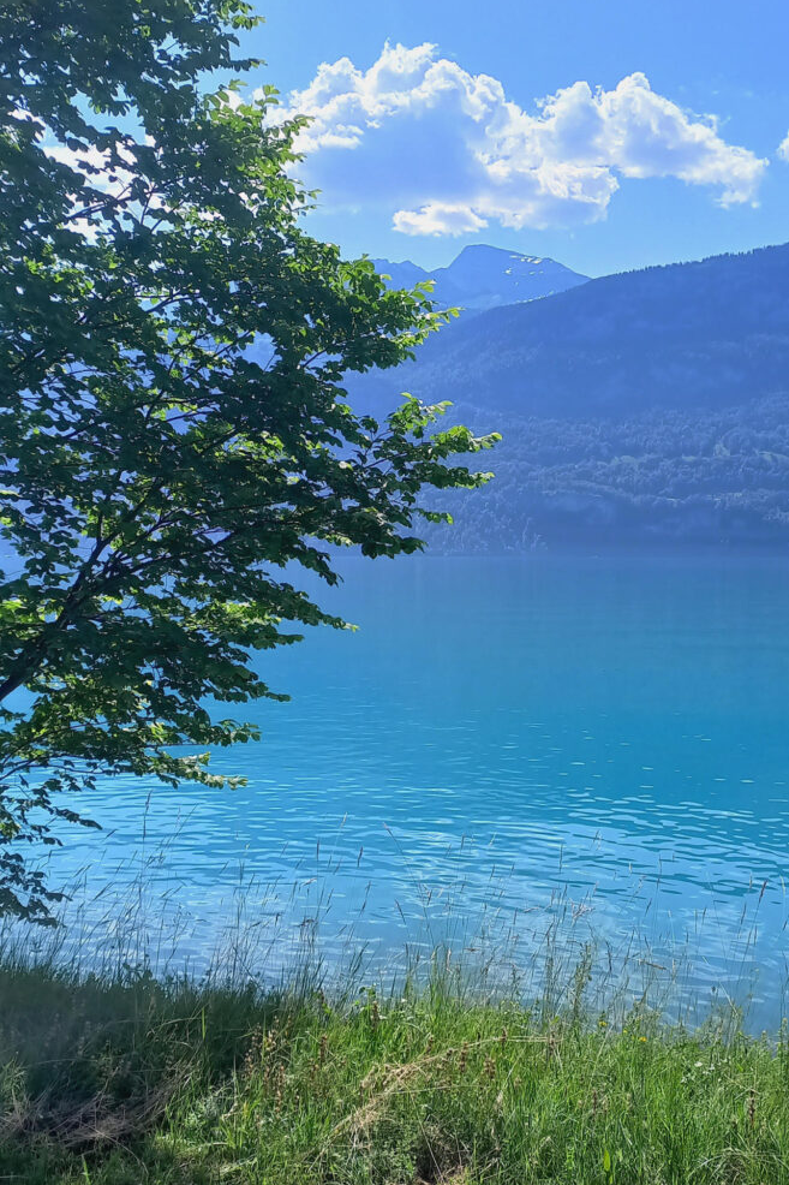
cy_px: 590
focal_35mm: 27
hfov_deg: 47.8
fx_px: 888
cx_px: 442
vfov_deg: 67.4
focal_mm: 4.7
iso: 50
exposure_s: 1/1142
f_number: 1.8
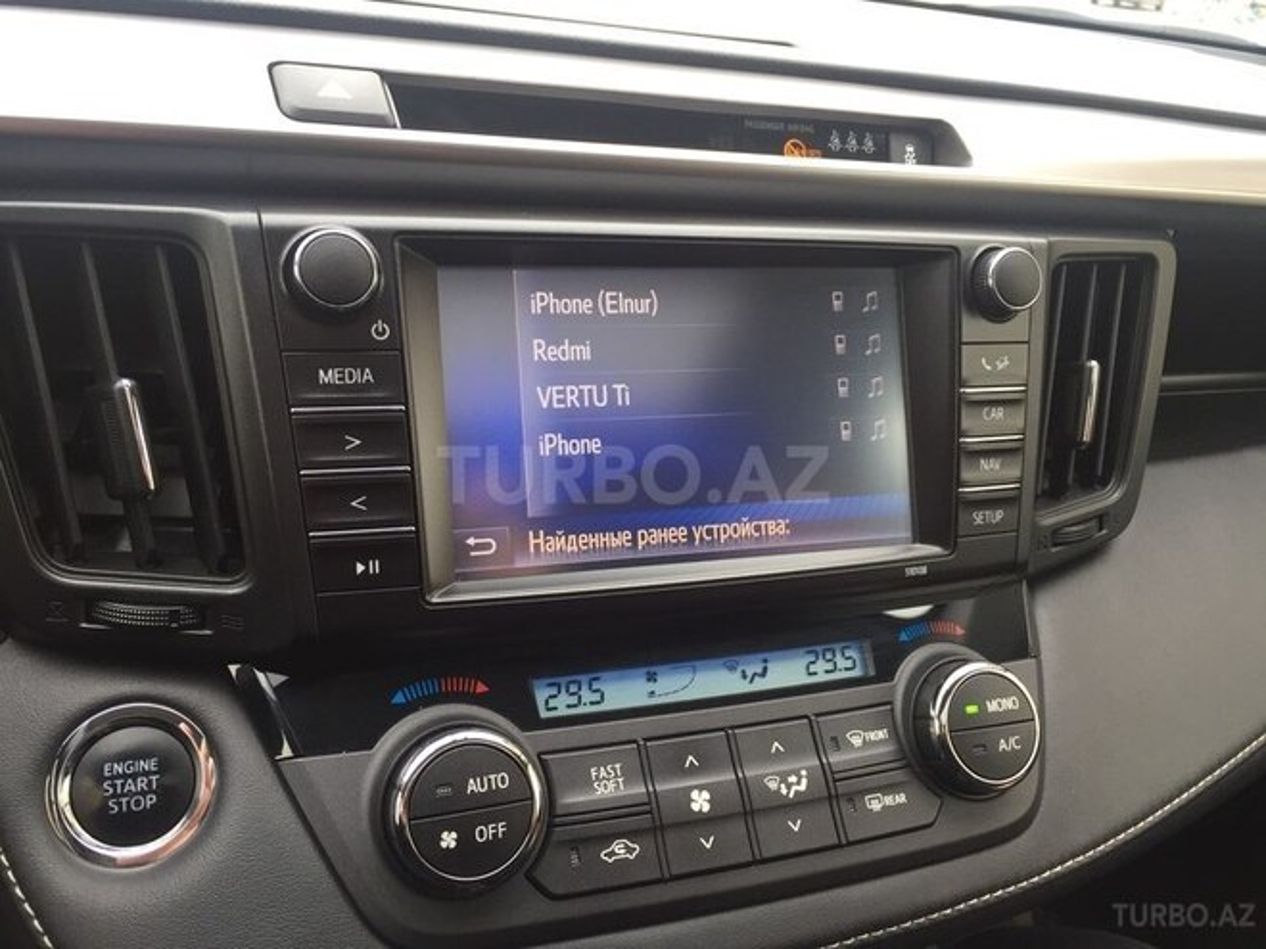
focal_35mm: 29
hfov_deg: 61.7
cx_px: 633
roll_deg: -4.6
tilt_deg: -24.3
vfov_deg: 48.2
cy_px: 474
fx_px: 1061
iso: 50
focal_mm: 4.15
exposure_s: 1/100
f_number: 2.2
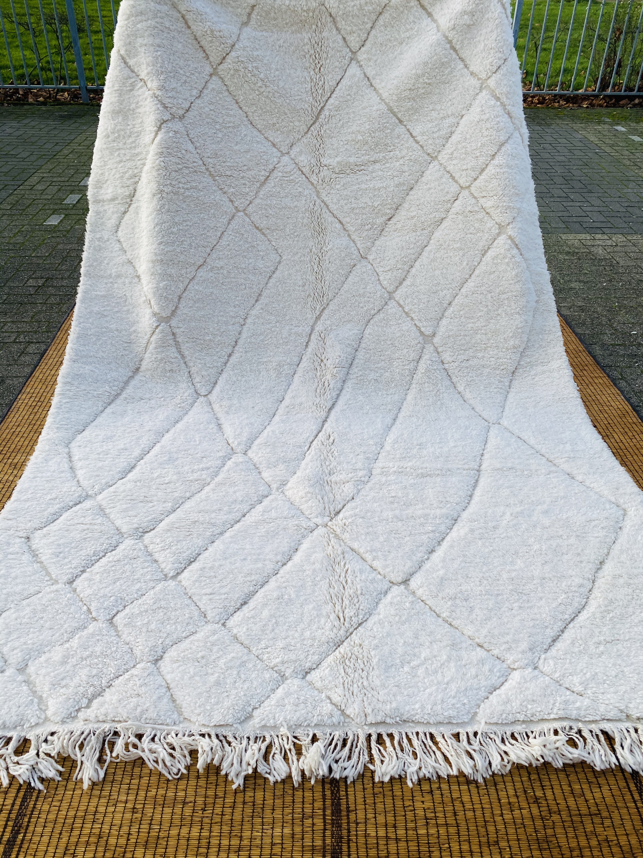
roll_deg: +0.1
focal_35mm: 26
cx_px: 322
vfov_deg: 67.3
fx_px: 644
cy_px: 429
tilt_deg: -35.3
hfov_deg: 53.1
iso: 32
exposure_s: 1/1300
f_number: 1.8
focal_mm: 4.25
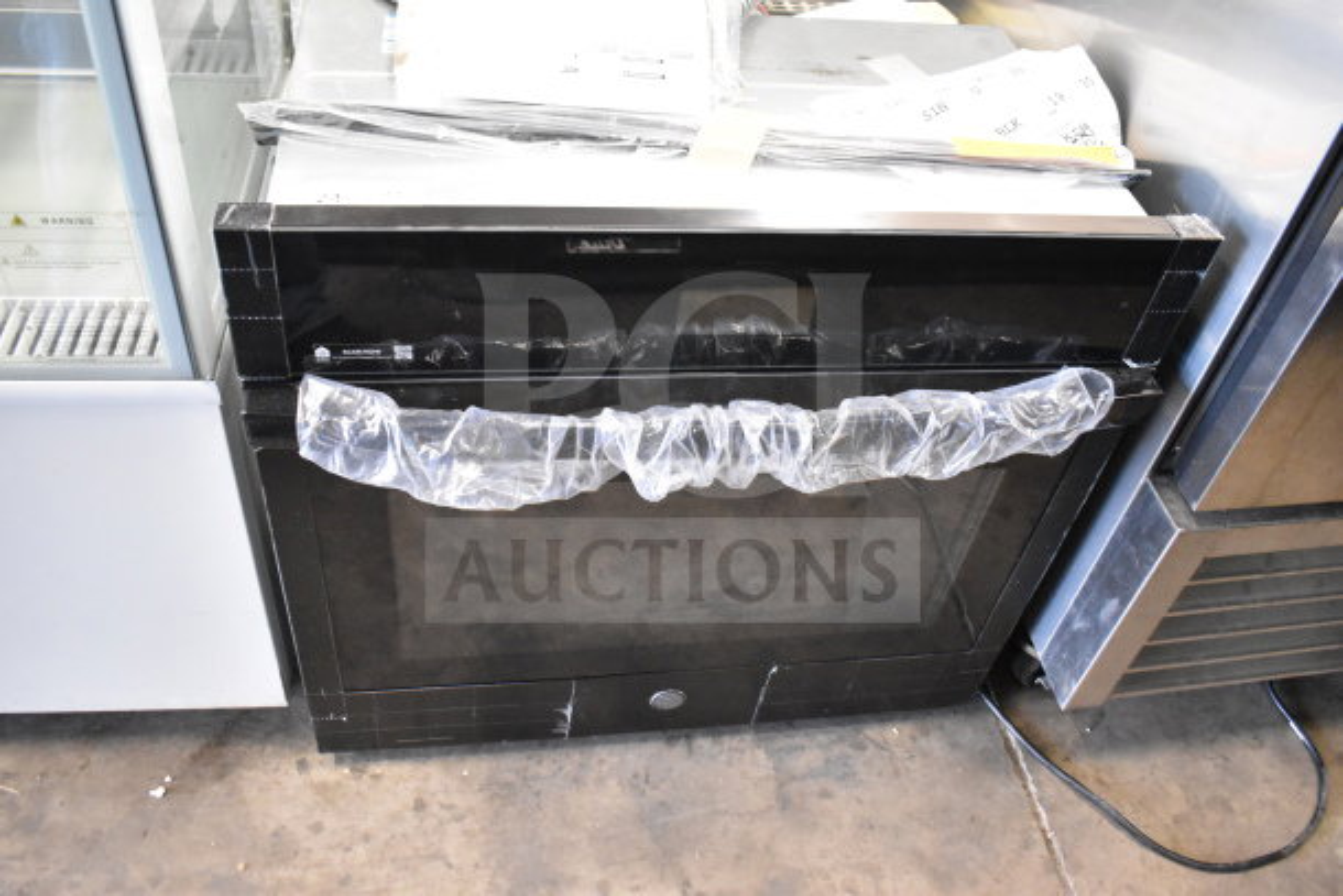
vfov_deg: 43.6
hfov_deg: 61.9
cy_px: 448
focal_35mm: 30
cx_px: 672
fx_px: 1119
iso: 6400
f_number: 4
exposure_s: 1/60
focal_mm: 20
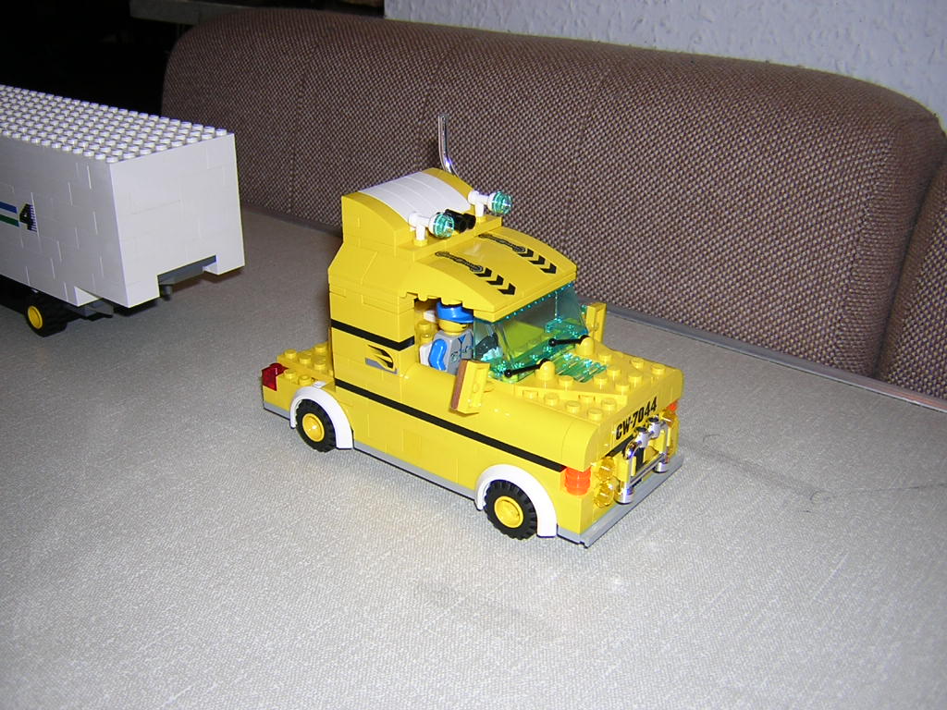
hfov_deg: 51.4
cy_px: 355
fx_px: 985
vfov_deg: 39.7
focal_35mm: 36
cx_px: 474
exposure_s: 1/60.1
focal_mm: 4.7
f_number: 2.6
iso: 100
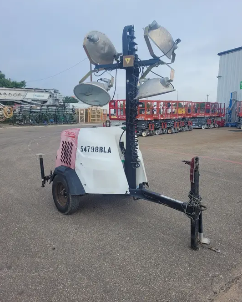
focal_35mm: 28
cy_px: 147
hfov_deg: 51.6
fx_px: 250
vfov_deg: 62.2
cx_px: 120
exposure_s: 1/1619
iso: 40
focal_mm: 5.4
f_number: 1.8
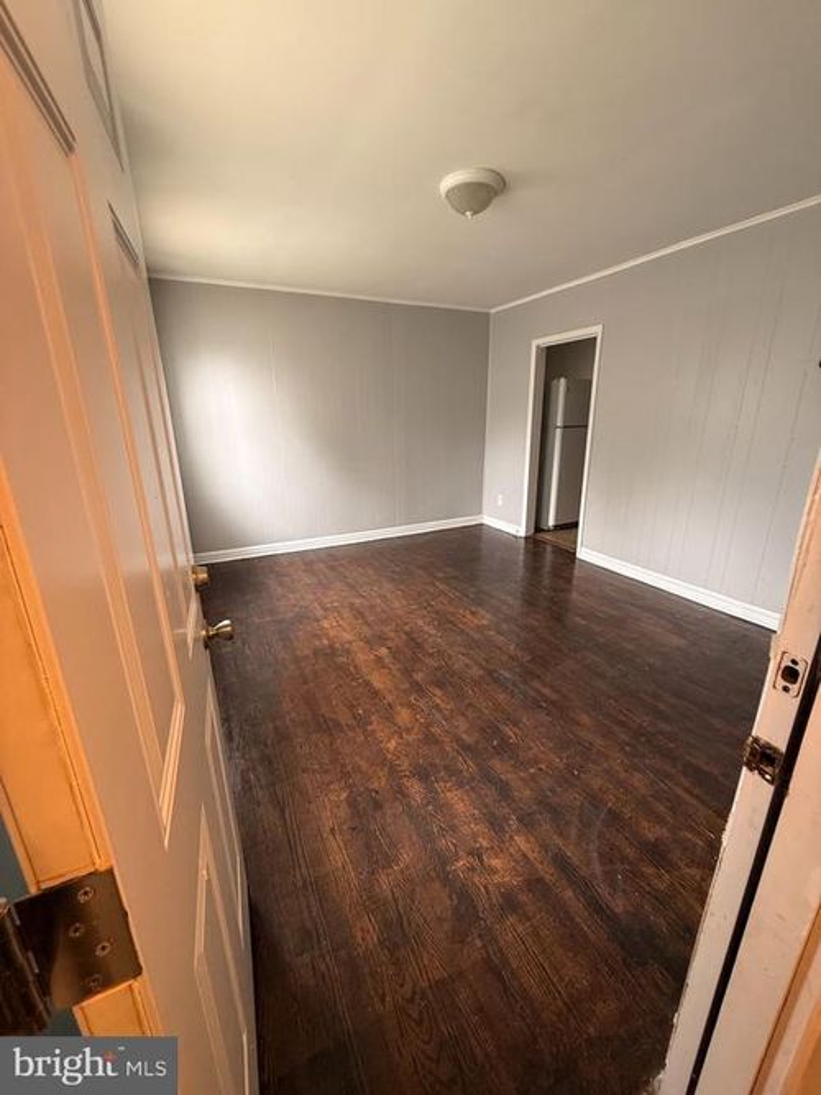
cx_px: 410
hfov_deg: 85.7
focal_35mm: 14
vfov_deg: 102.1
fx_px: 443
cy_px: 548
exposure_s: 1/60
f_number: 2.2
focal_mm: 2.22
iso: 250
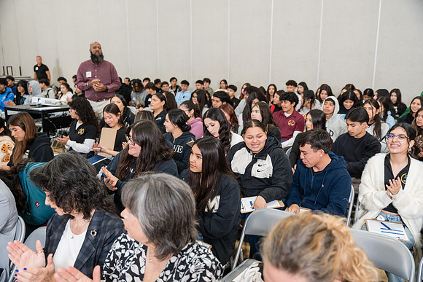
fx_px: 382
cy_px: 141
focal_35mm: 32
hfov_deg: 58.0
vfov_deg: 40.6
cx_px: 212
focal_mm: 32.5
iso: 1600
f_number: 2.8
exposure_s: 1/250
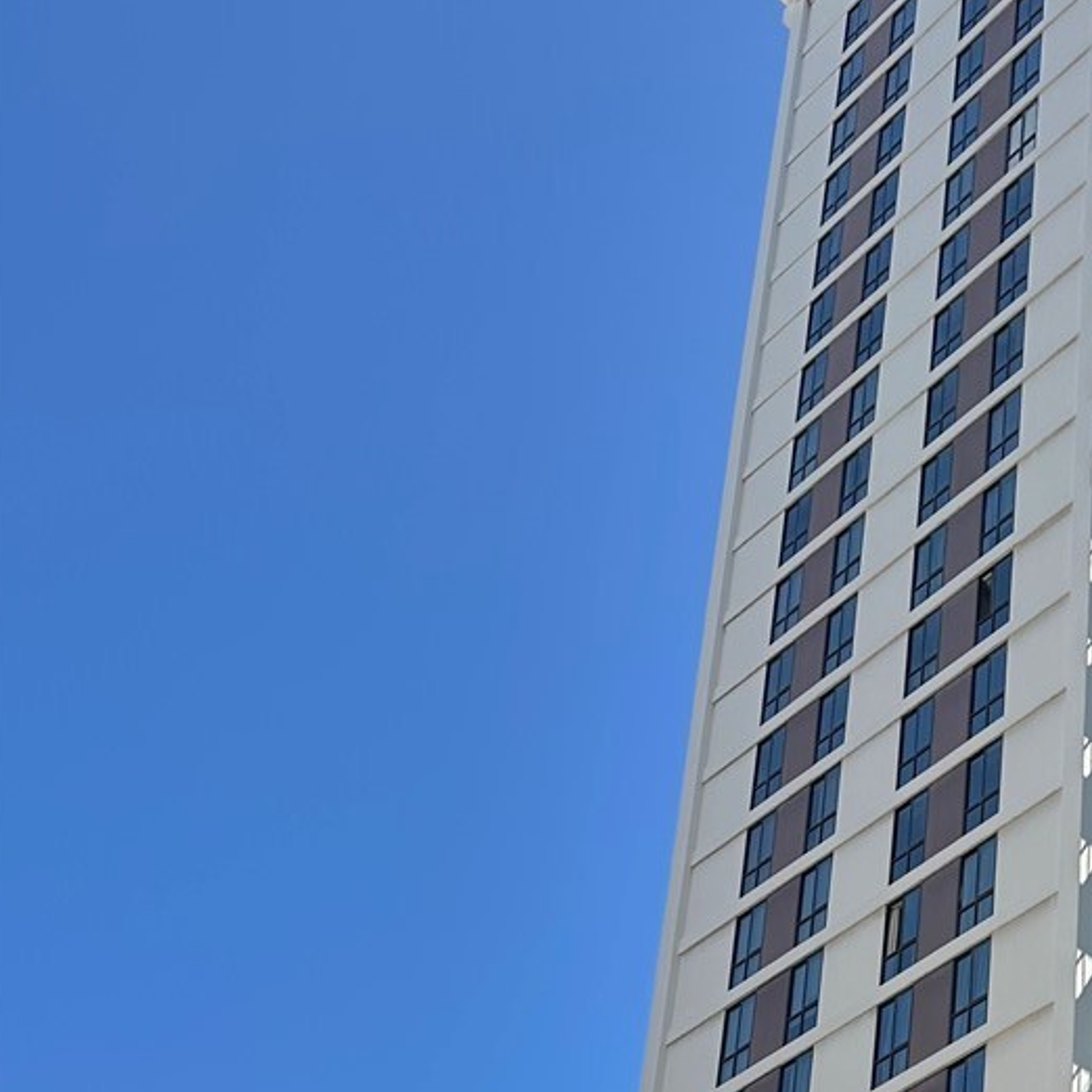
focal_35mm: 65
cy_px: 1282
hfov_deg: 24.5
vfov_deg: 24.2
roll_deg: -0.9
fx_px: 2320
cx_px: 1243
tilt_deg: +29.7
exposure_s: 1/2809
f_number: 1.78
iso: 80
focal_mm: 6.86
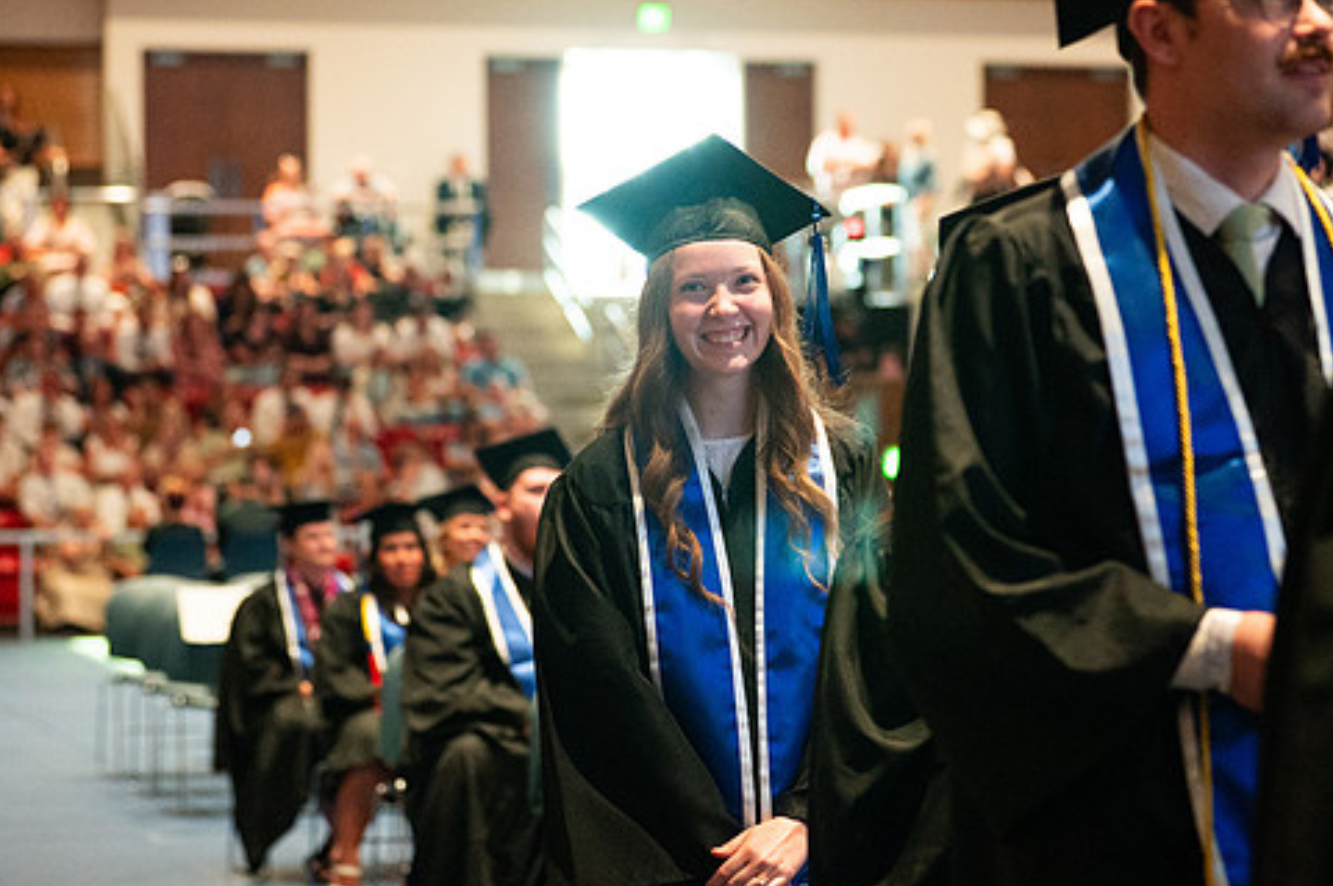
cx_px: 725
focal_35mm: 112
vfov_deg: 12.2
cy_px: 331
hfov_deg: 18.3
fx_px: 4143
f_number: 2.8
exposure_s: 1/125
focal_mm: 70
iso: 2500
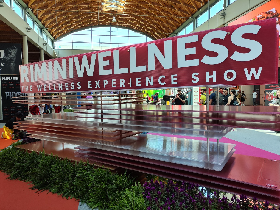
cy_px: 105
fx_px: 194
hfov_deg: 71.6
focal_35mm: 24
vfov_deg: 56.8
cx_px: 140
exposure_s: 1/100
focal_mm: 4.68
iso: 50
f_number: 1.8
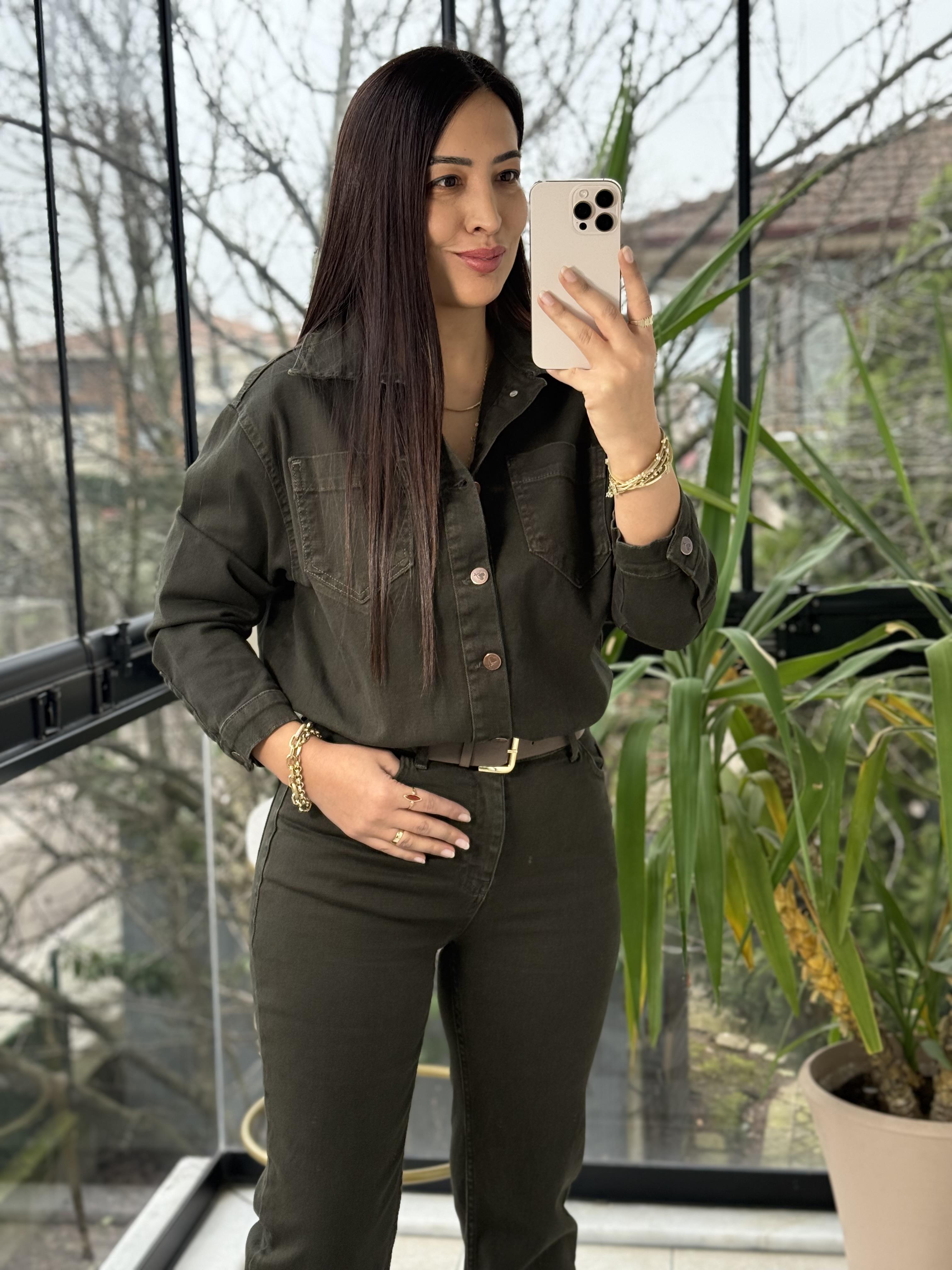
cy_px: 635
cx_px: 476
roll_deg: +2.9
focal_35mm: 48
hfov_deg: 30.3
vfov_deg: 39.7
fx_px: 1760
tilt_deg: -20.4
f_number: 1.78
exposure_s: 1/217
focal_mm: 6.76
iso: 160
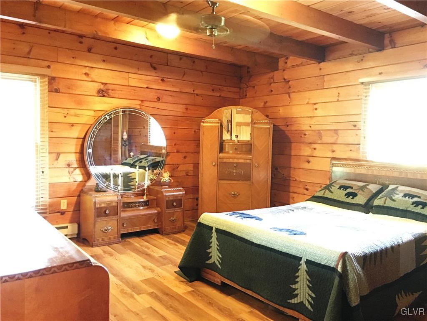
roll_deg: -0.8
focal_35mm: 29
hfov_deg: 61.7
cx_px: 214
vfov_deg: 48.2
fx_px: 358
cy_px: 160
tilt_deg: -2.0
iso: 500
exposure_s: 1/4
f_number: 2.2
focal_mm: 4.15
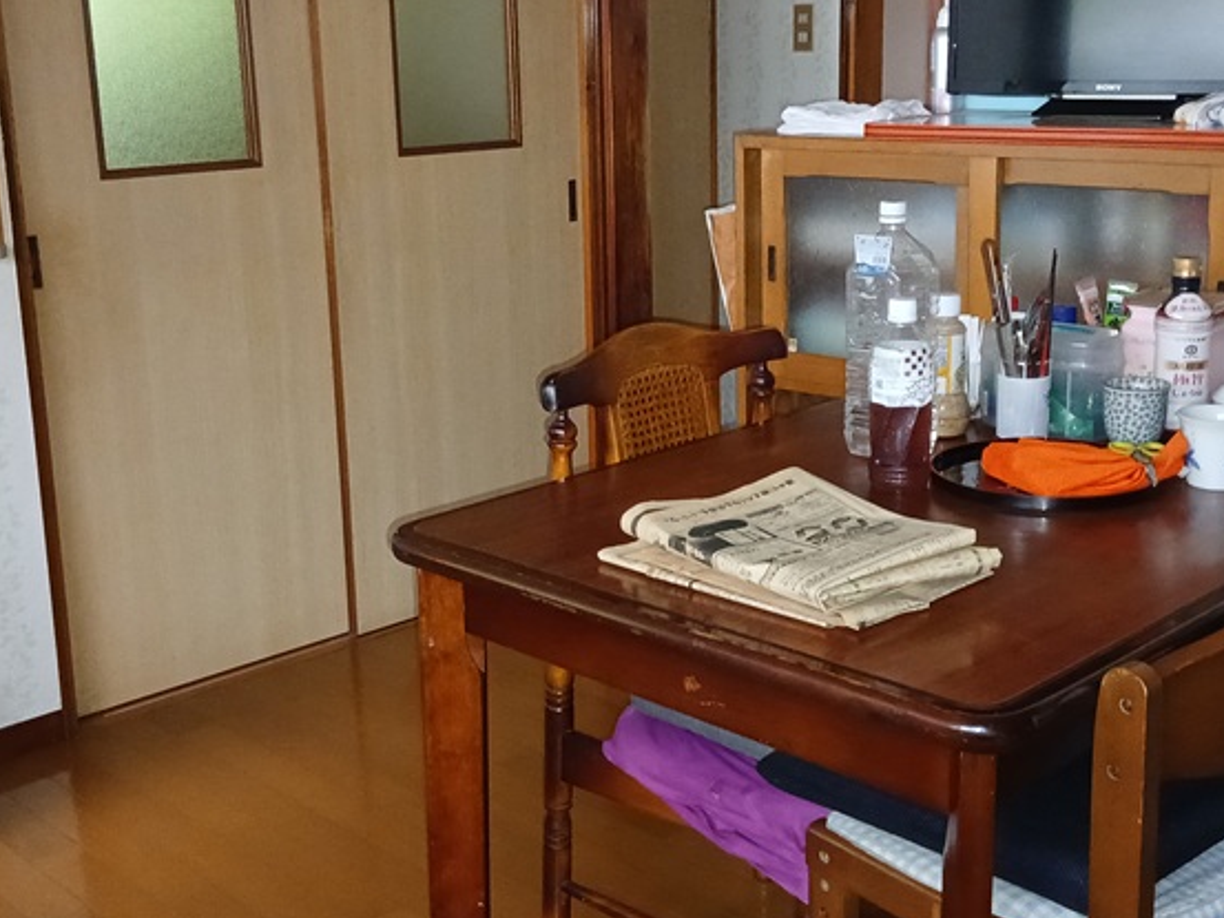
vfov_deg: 30.9
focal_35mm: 47
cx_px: 642
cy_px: 418
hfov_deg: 40.4
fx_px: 1662
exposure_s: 1/20
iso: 500
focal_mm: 3.86
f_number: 1.8
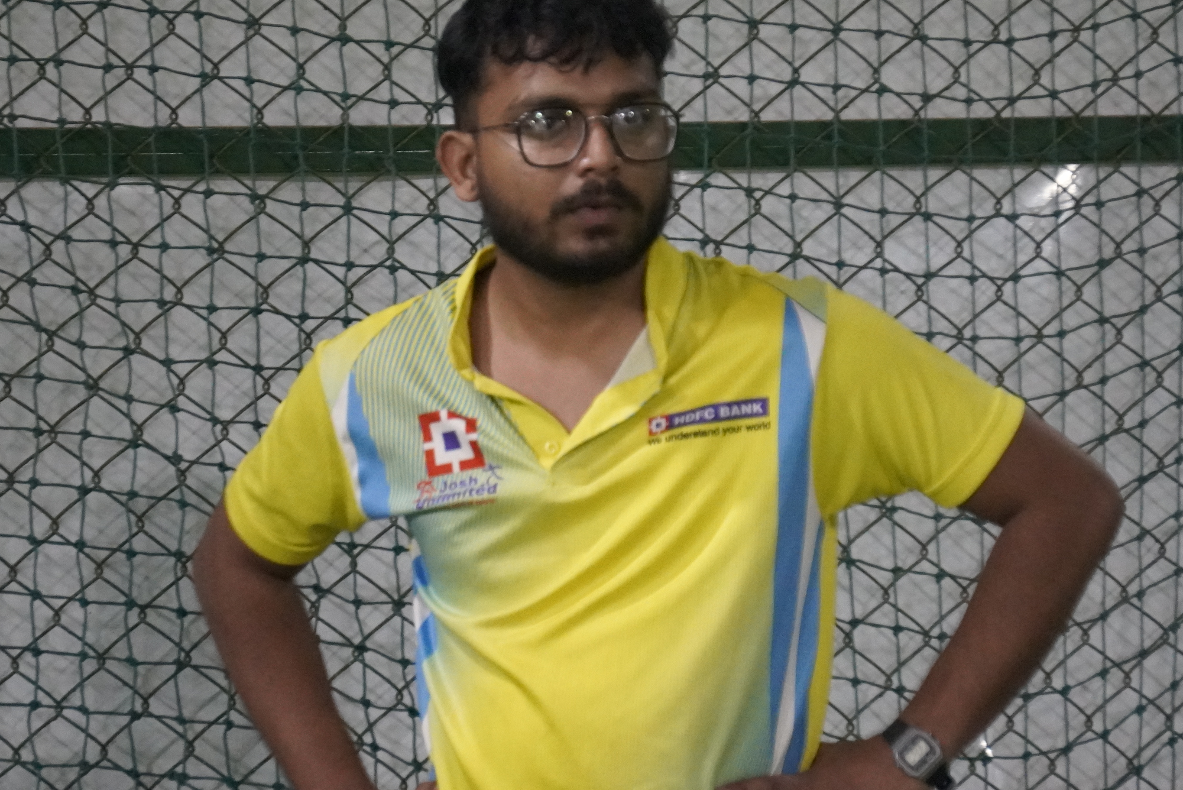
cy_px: 379
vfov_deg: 2.8
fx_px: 16077
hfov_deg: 4.2
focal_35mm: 489
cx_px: 658
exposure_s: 1/90
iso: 6400
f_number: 6.3
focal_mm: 210
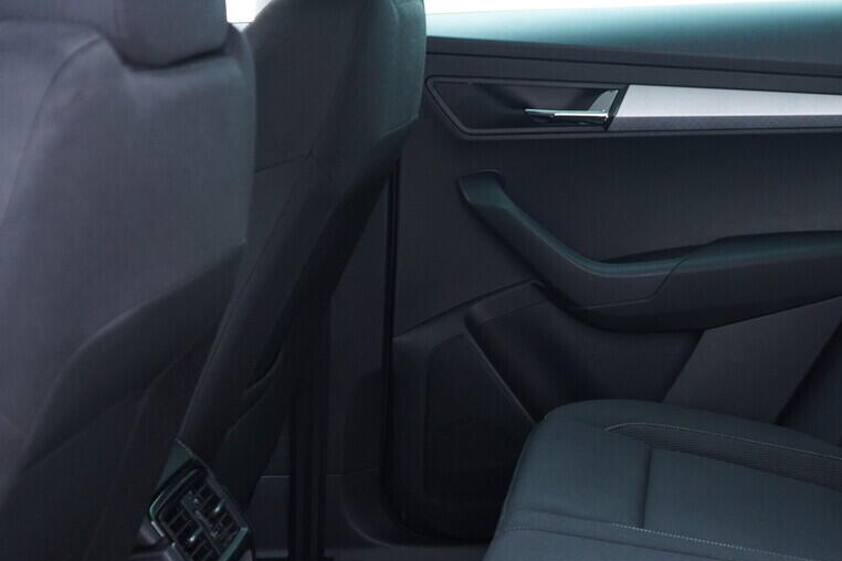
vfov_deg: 20.0
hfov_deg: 28.3
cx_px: 787
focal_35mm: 68
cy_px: 290
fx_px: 1590
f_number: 2.8
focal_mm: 24
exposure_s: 1/40
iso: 500
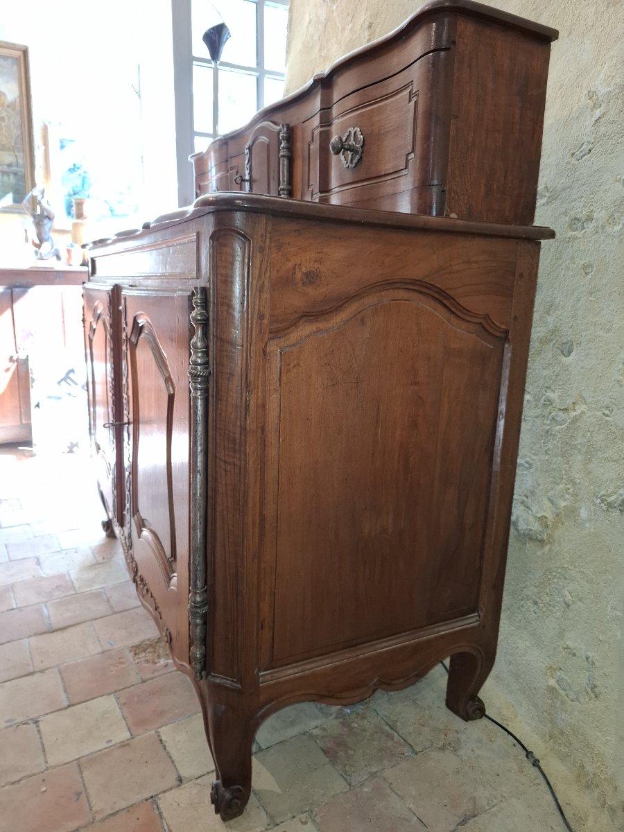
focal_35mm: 23
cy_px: 416
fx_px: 553
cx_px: 312
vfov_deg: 73.9
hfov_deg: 58.9
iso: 50
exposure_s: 1/60
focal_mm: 5.54
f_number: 1.8
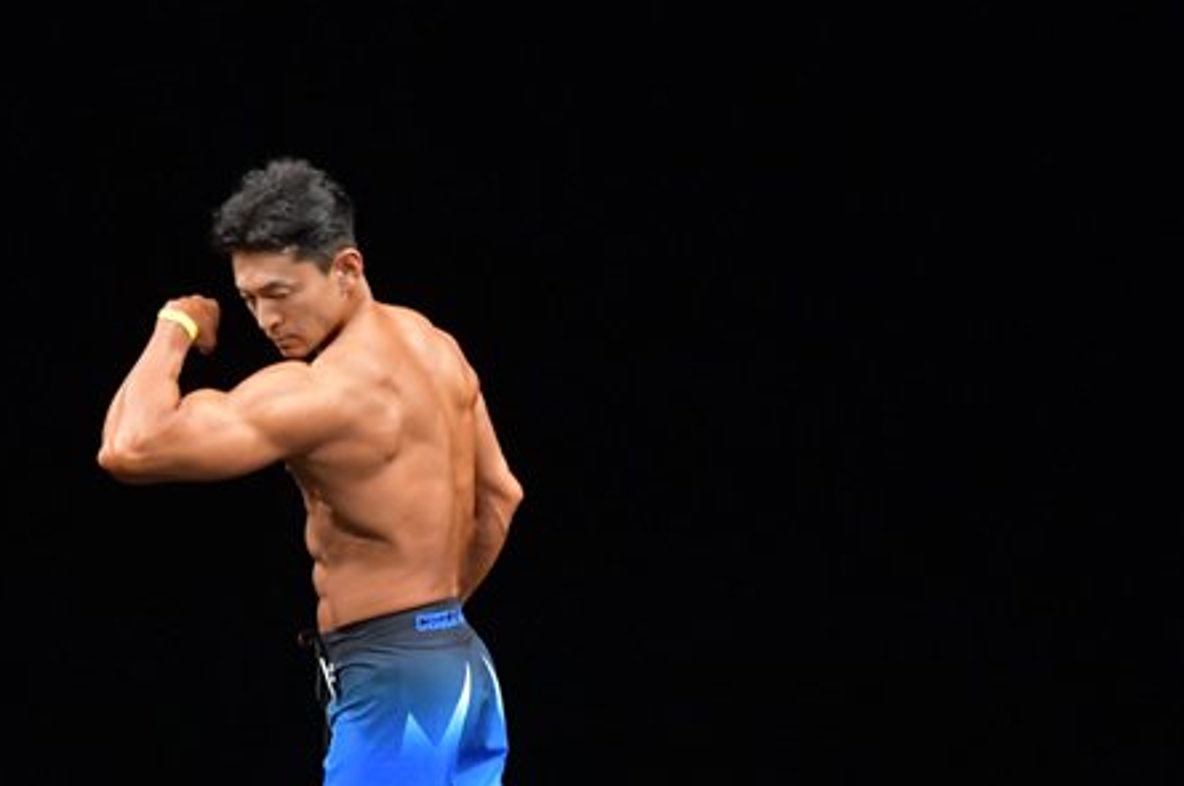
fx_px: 16360
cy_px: 666
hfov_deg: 4.1
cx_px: 508
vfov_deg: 2.8
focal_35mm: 498
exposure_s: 1/400
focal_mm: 190
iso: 3200
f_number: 5.6
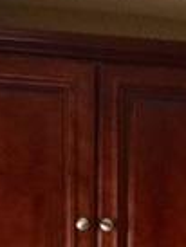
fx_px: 966
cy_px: 550
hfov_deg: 10.4
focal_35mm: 135
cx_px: 318
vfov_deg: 12.3
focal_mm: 4.15
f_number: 2.2
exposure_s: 1/15
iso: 50
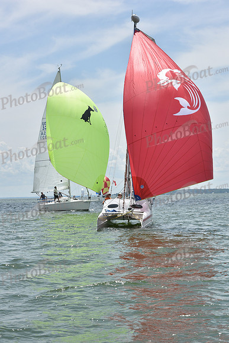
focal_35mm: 70
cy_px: 172
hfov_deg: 19.5
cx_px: 114
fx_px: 667
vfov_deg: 28.8
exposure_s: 1/1000
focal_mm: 70
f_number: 11
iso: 320
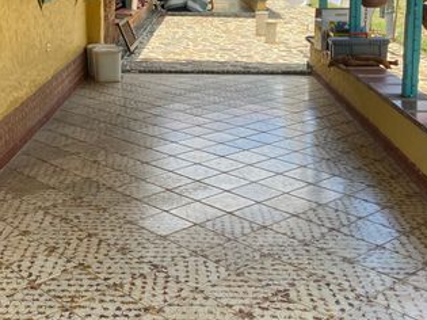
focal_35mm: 55
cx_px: 147
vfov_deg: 26.0
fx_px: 678
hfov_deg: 34.7
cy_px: 54
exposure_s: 1/565
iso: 32
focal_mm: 4.25
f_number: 1.8
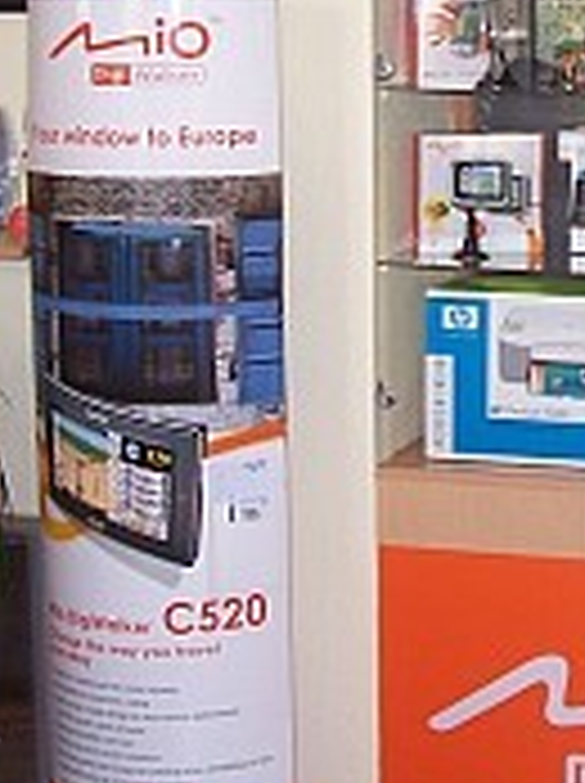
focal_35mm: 88
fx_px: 1988
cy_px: 135
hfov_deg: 16.2
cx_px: 673
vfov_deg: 21.9
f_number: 2.7
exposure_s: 1/60
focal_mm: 5.6
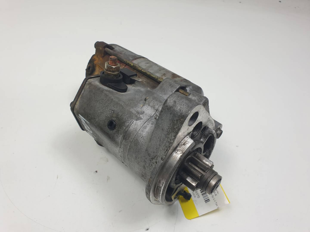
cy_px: 116
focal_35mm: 26
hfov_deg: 67.3
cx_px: 155
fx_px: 233
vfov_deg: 53.1
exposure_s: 1/229
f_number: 2.4
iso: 50
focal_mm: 4.3
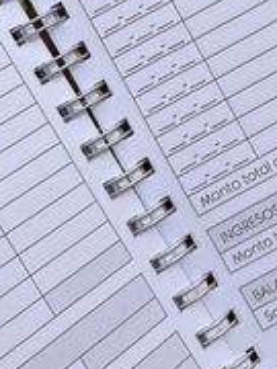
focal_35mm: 77
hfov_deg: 18.4
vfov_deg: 23.7
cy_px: -40
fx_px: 822
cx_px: 310
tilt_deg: -46.7
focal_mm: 5.96
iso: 50
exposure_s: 1/7813
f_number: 1.6
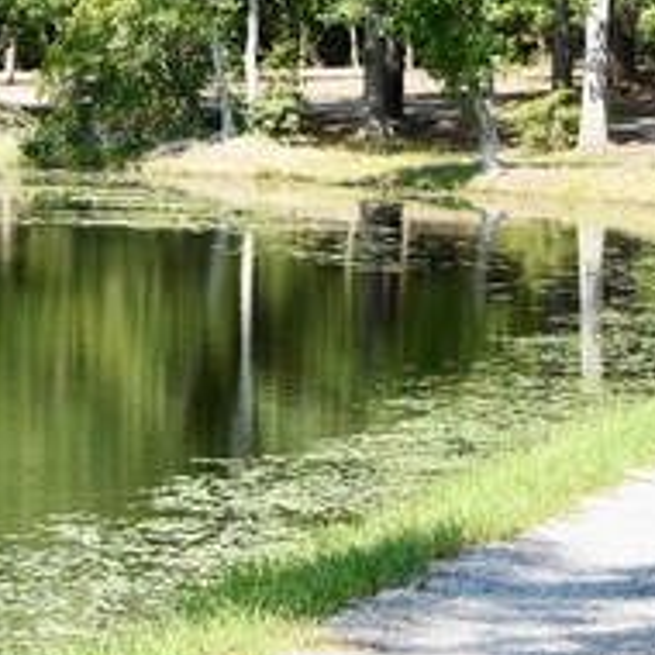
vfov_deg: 7.7
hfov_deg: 7.8
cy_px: -141
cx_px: 455
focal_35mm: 225
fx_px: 4826
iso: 250
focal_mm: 31
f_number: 6.3
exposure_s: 1/320
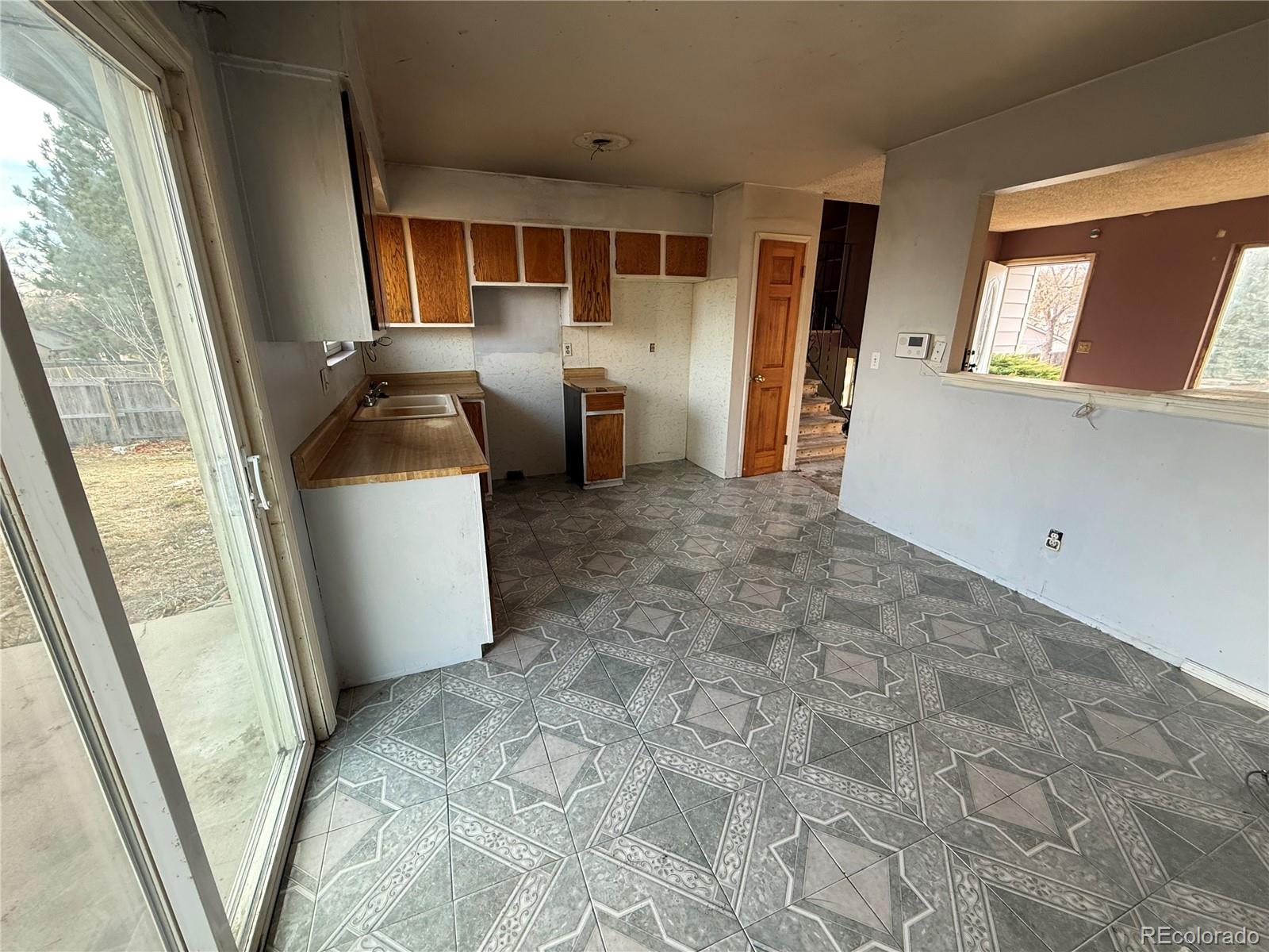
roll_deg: +0.2
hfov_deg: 102.1
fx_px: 513
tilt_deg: -17.3
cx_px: 634
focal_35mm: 14
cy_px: 476
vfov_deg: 85.7
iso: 200
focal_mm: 2.22
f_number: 2.2
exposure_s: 1/99
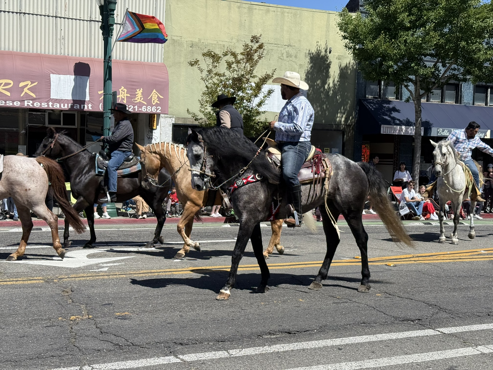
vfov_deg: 30.3
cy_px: 185
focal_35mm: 48
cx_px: 246
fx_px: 684
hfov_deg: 39.7
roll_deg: -1.4
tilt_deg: -2.3
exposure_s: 1/4878
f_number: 1.78
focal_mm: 6.76
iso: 80
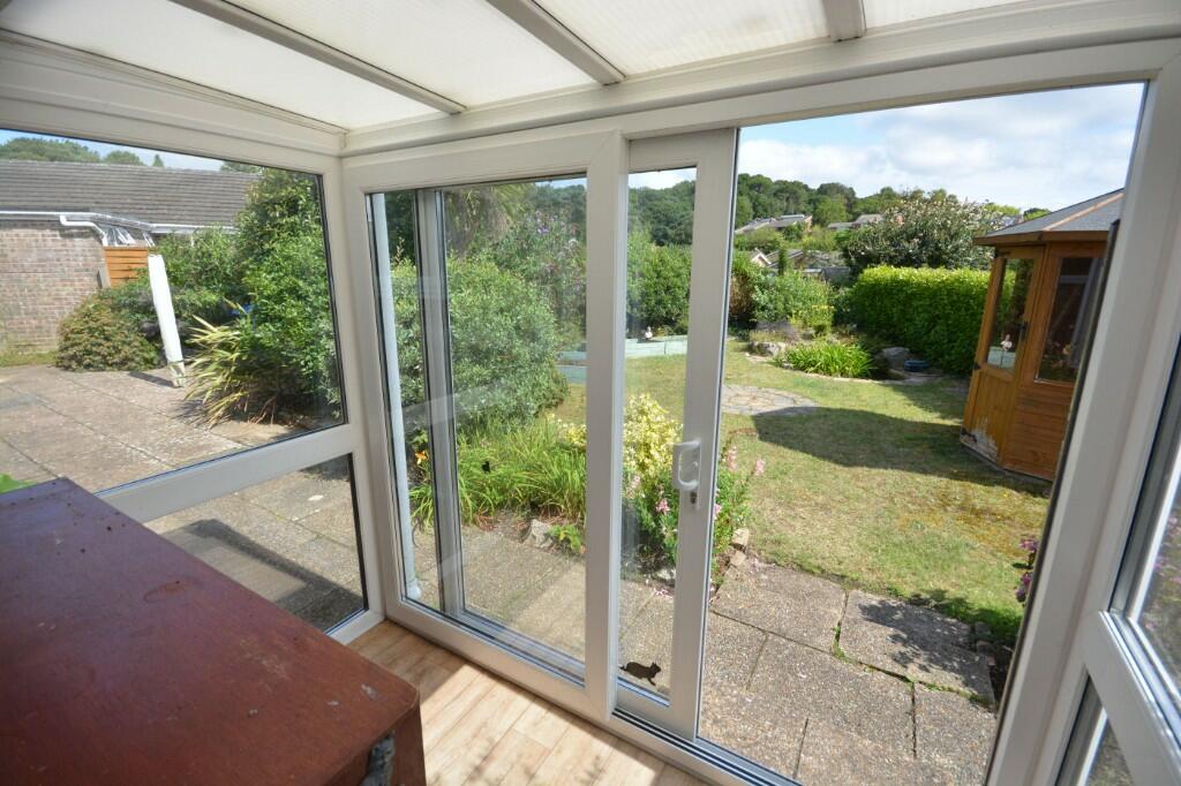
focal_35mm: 15
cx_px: 590
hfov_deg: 100.4
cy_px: 393
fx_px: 492
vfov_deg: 77.3
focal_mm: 10
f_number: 8
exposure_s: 1/640
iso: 400
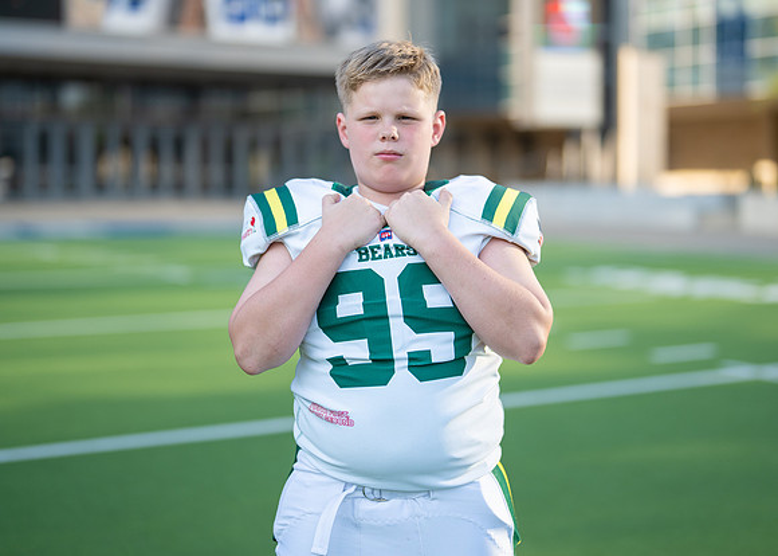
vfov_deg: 22.6
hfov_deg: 31.3
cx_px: 407
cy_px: 236
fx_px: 1387
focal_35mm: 63
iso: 100
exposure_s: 1/3200
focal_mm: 50
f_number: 1.2
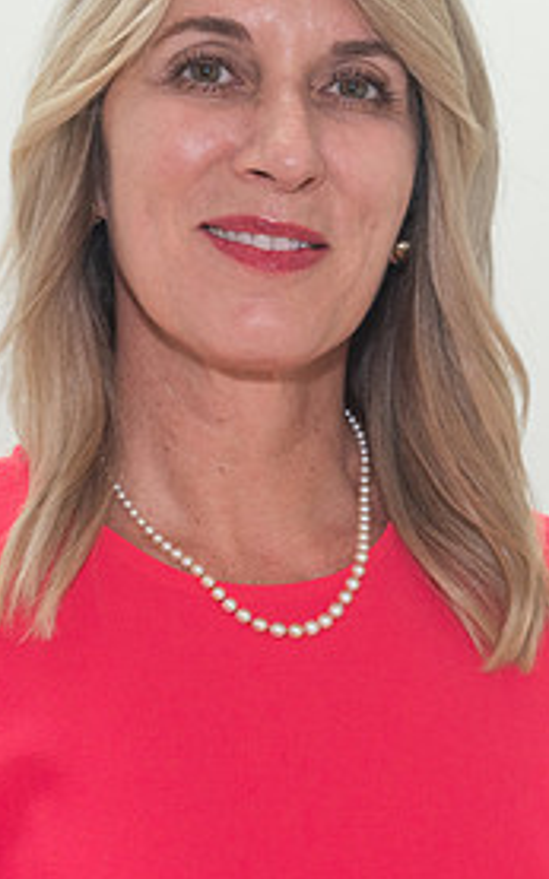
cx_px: 244
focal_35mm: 165
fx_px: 3952
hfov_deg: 7.9
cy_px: 310
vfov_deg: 12.7
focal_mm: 66
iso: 400
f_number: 6.3
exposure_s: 1/100
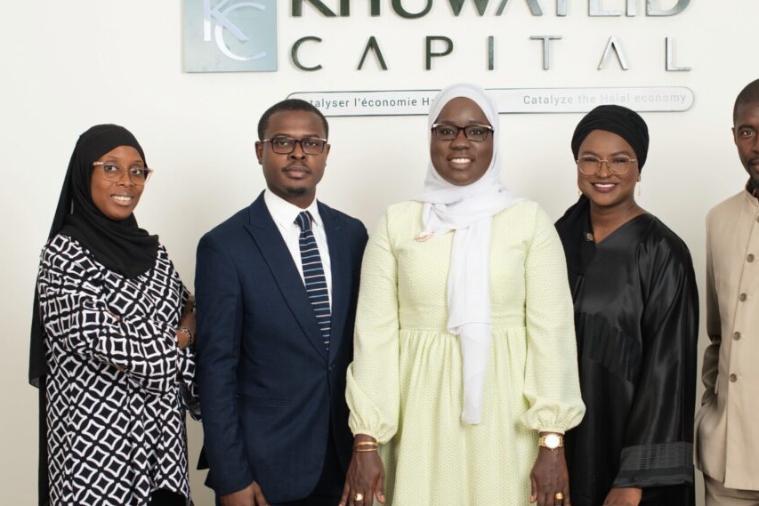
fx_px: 1265
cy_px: 256
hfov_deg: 33.3
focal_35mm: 60
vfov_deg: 22.6
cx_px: 451
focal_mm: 50
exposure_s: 1/200
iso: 125
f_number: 6.3
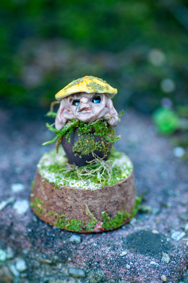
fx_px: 1060
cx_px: 94
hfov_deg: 10.1
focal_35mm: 135
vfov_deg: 15.2
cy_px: 142
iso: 640
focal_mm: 90
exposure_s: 1/200
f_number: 3.5
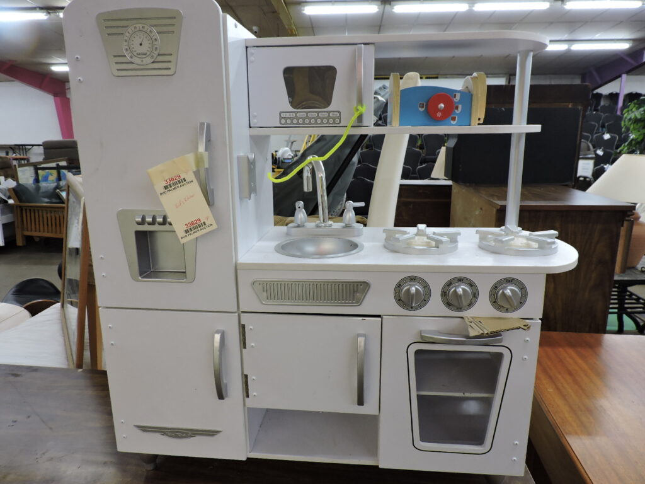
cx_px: 322
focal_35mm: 24
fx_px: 447
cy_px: 242
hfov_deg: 71.6
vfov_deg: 56.8
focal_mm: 4.3
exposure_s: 1/30
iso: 250
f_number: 3
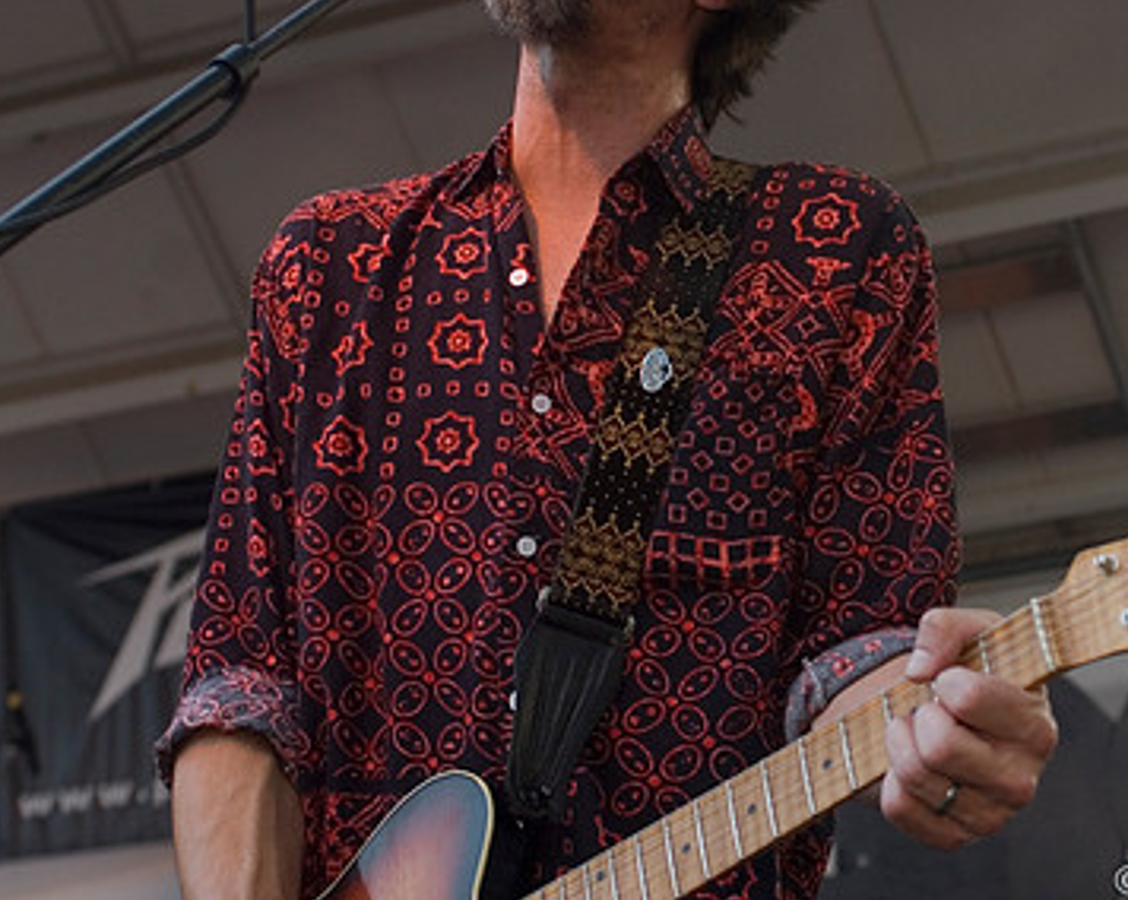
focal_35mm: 101
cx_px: 900
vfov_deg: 15.2
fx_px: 3368
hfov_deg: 18.8
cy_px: 295
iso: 200
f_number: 4
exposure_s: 1/125
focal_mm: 44
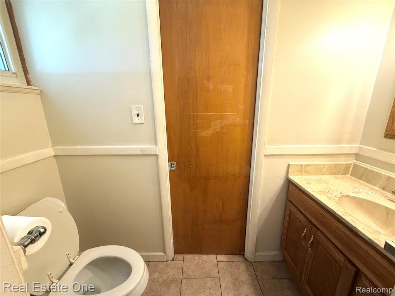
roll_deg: +0.9
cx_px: 198
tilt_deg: -13.5
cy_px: 148
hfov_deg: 102.1
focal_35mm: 14
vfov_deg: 85.7
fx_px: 160
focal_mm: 2.22
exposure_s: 1/60
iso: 200
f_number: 2.2
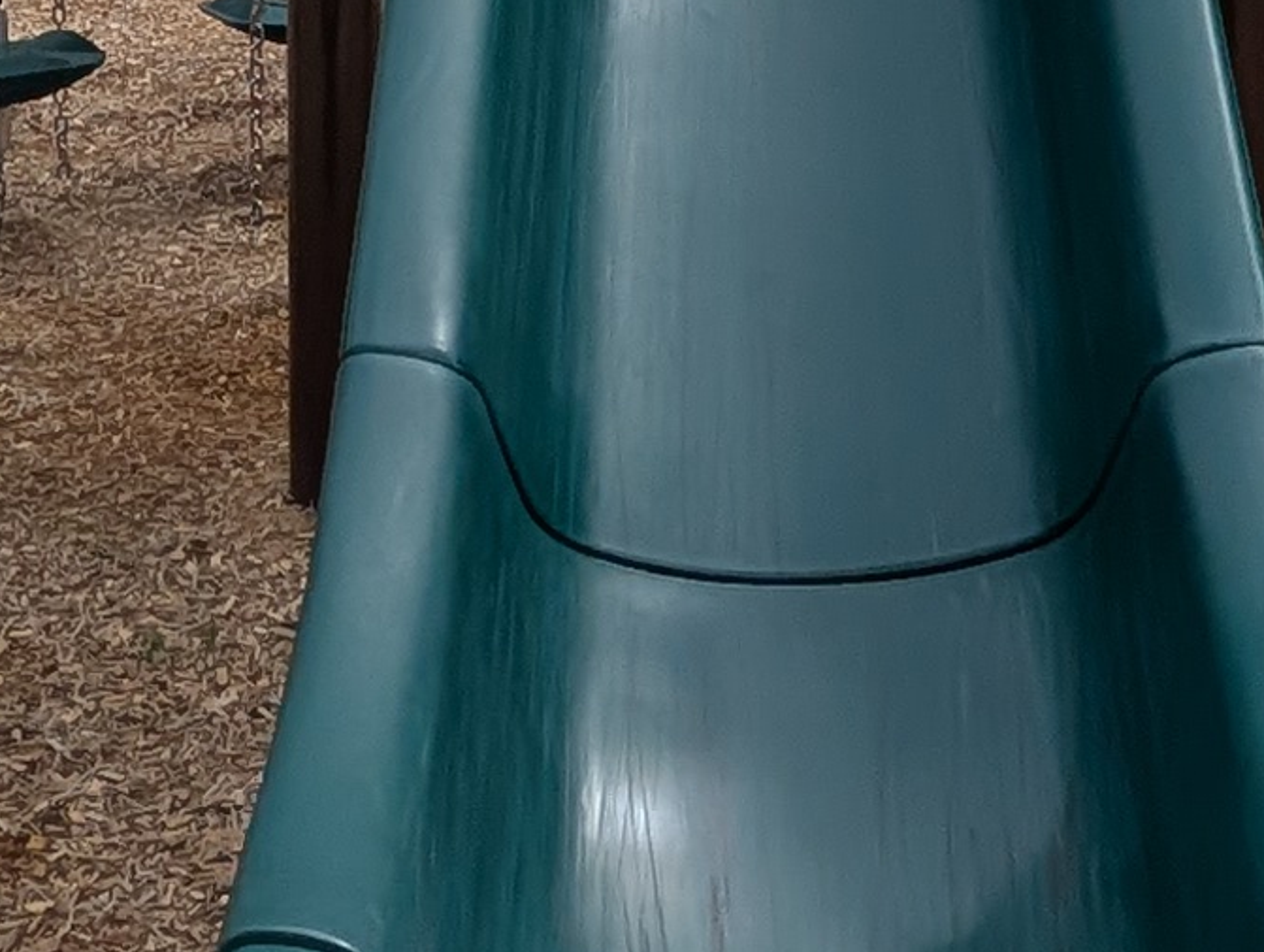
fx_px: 2669
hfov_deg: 26.6
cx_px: 742
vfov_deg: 17.0
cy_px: -714
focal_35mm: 73
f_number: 1.7
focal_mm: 2.02
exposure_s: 1/4878
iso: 52
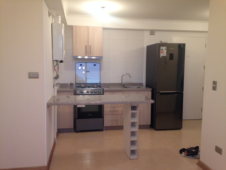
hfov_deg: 55.4
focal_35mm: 33
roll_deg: -1.0
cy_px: 85
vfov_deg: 42.9
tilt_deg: -6.6
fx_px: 215
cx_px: 113
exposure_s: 1/20
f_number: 2.4
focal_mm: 4.12
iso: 125
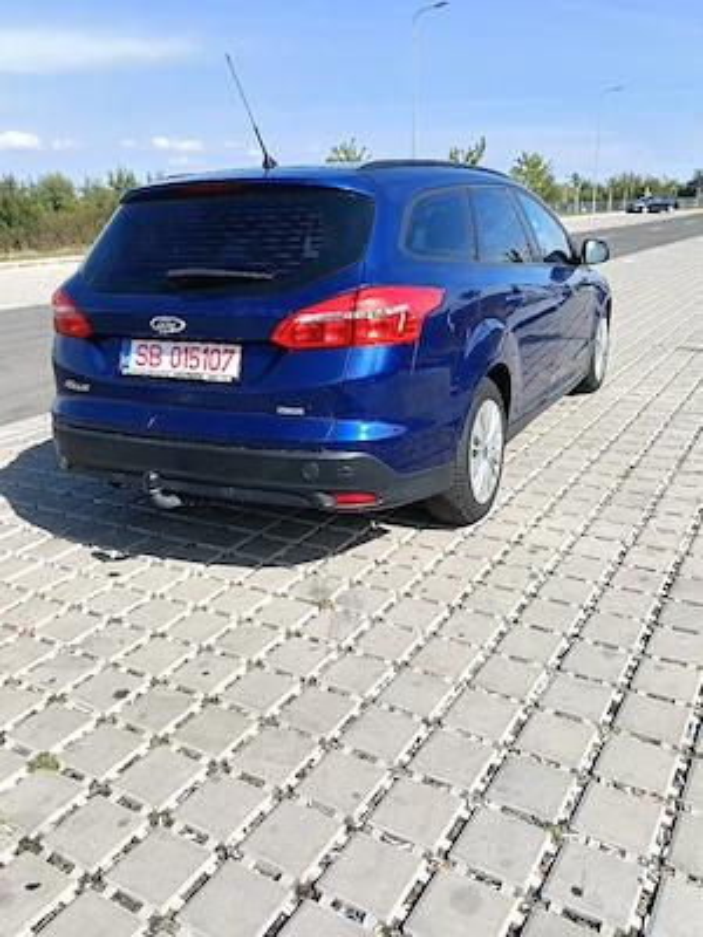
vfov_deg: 65.3
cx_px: 352
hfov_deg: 51.4
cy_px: 468
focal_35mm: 27
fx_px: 731
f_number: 1.8
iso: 64
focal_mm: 3.98
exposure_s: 1/588
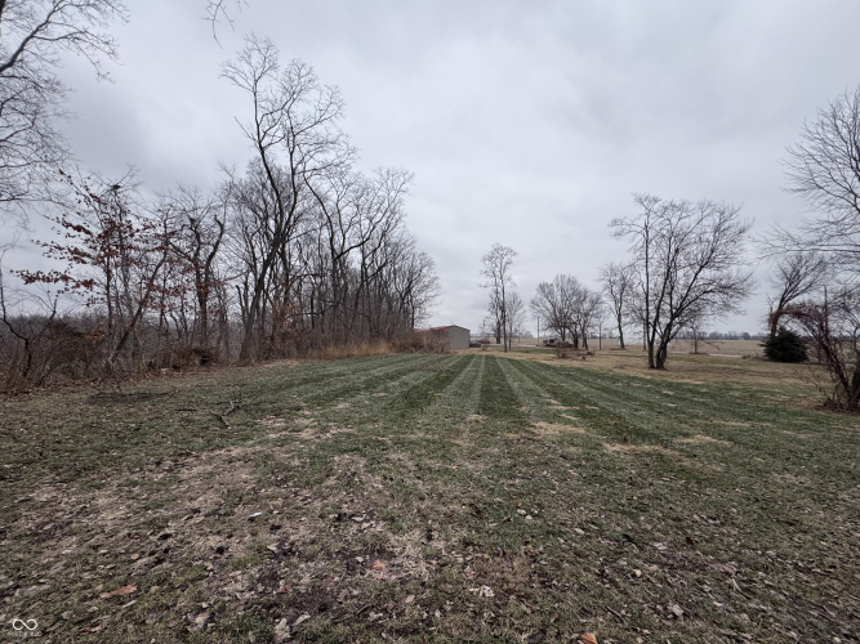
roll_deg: -1.2
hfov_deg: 102.1
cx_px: 430
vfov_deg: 85.7
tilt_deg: +2.5
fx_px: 348
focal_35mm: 14
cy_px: 322
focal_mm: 2.22
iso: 40
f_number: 2.2
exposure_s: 1/313
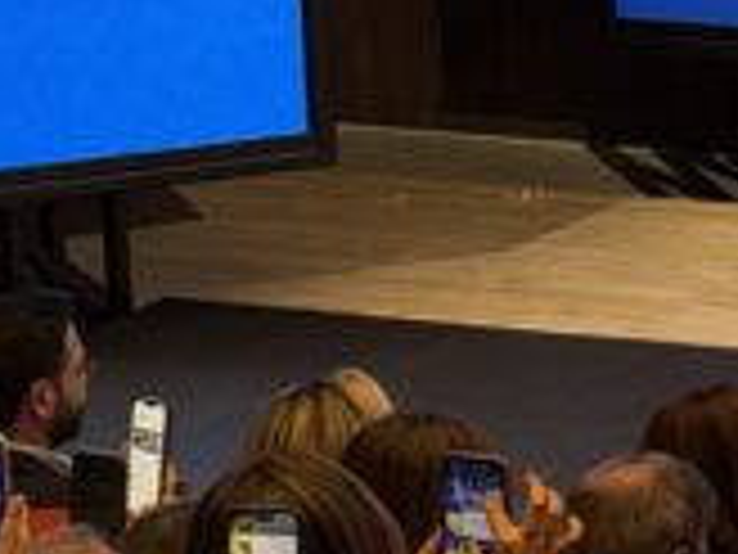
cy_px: -306
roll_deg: +0.4
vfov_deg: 4.9
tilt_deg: -10.2
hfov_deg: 6.1
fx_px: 6396
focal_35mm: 300
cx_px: 2142
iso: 100
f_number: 1.8
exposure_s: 1/120
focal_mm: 6.93
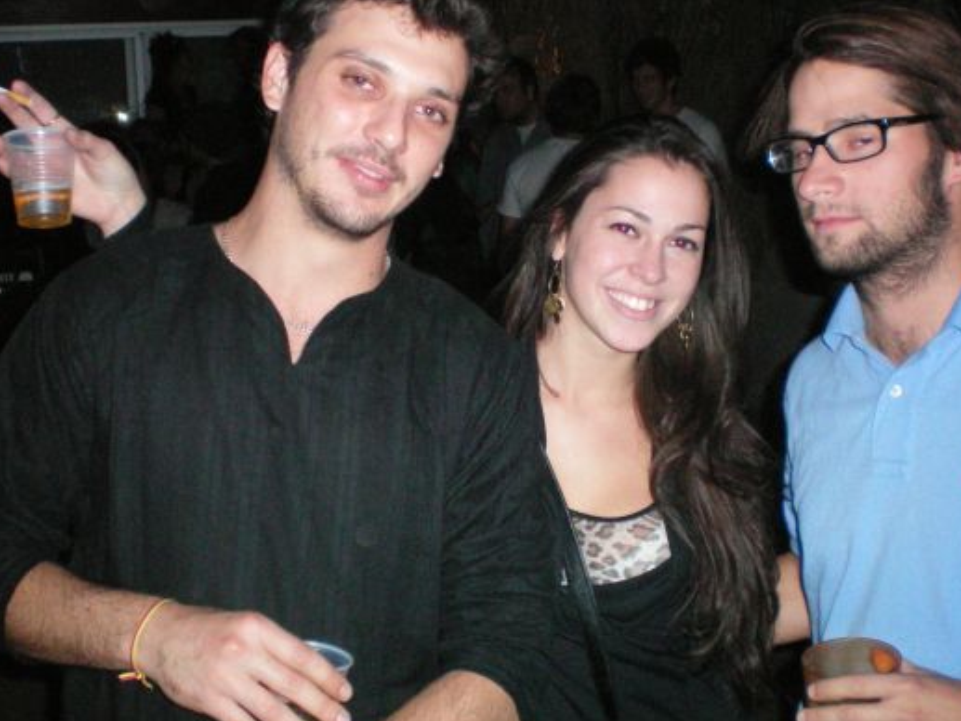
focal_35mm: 48
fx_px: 1333
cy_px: 303
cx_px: 518
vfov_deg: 30.2
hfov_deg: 39.6
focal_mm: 6.3
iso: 400
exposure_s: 1/60
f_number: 3.1
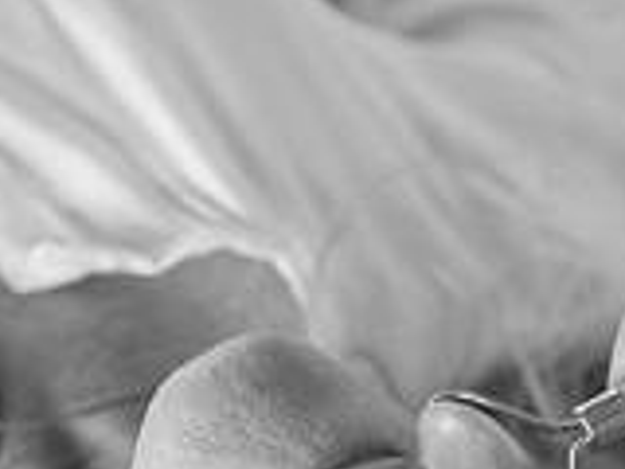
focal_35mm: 135
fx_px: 2437
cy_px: 766
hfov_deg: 14.6
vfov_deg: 10.5
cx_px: 426
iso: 640
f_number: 5
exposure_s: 1/200
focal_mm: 50
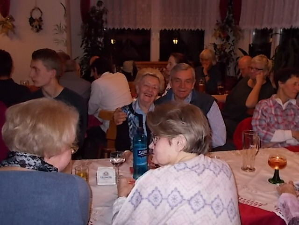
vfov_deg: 36.8
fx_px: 337
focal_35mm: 39
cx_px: 150
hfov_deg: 47.9
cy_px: 112
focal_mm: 6.9
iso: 200
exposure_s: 1/30
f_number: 3.9
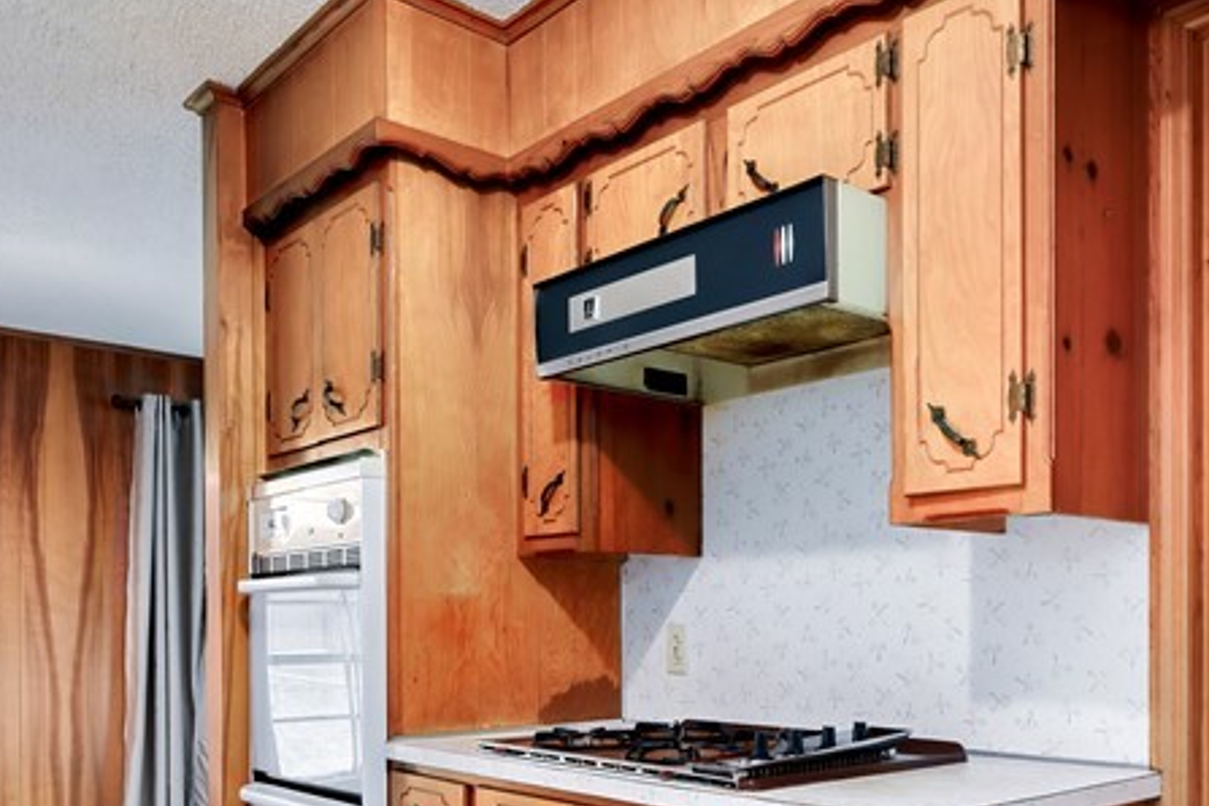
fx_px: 1142
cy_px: 611
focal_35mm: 34
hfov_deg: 55.6
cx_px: 691
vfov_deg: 37.8
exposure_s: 1/3
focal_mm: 14
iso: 400
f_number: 7.1
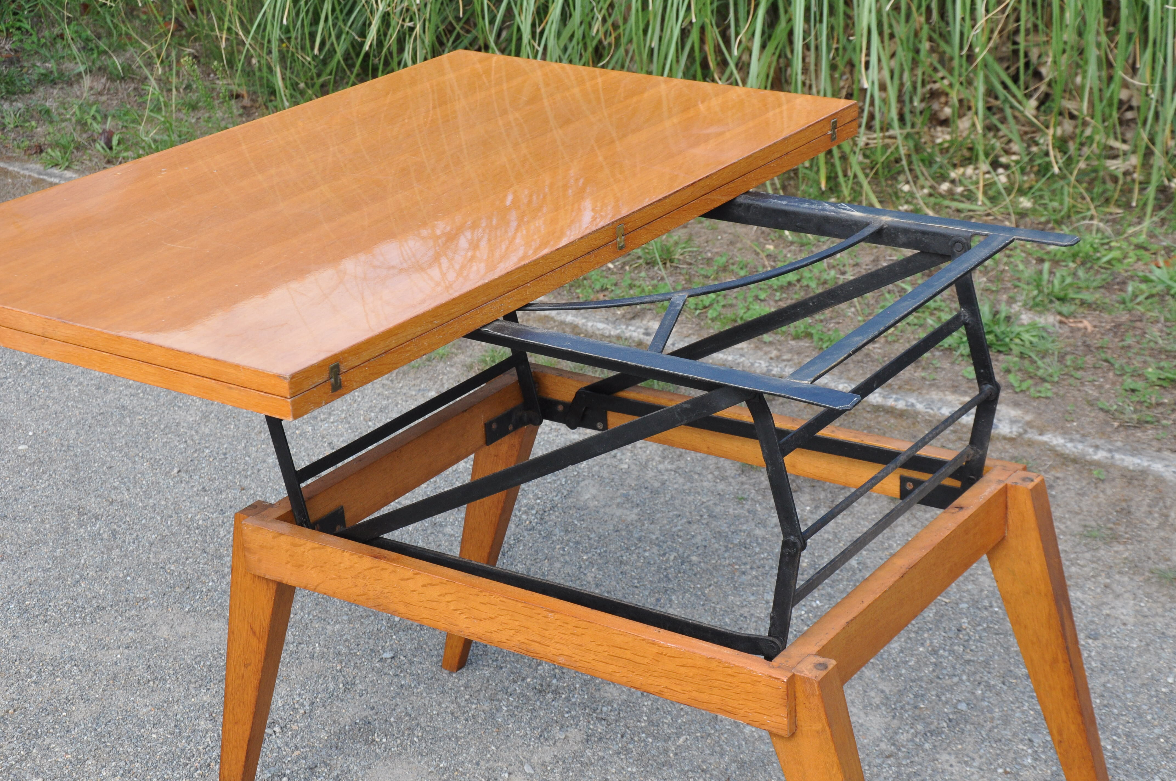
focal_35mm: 68
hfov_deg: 29.9
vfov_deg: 20.1
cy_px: 390
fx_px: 2202
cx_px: 588
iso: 640
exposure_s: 1/350
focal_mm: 45
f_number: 9.5
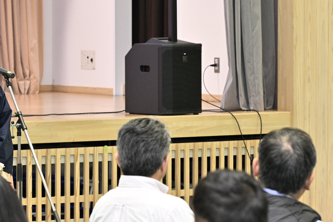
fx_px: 2321
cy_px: 137
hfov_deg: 8.2
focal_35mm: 251
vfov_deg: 5.5
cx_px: 75
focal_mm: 120
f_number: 5.6
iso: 3600
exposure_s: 1/160
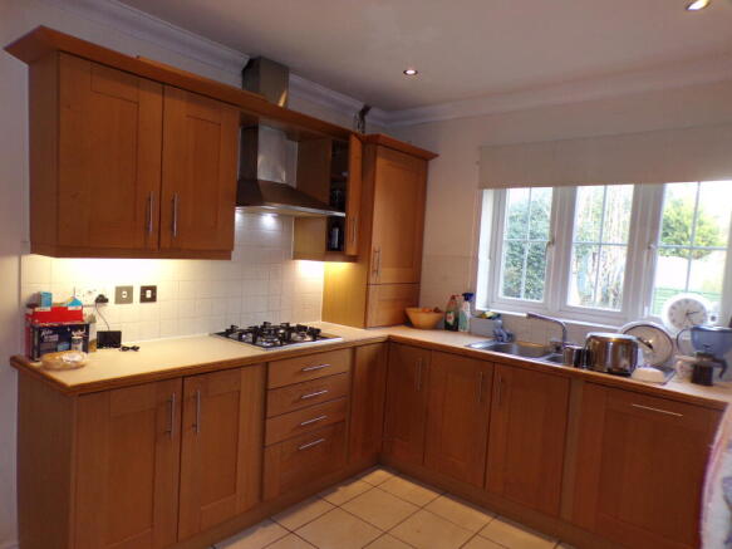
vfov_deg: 56.8
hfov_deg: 71.6
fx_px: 507
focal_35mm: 24
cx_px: 366
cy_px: 274
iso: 140
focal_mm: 4.3
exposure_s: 1/34
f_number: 3
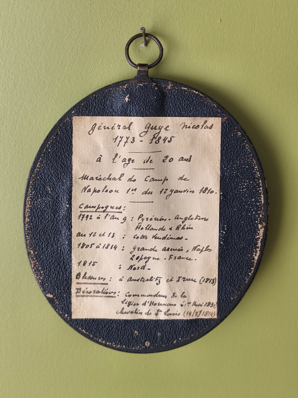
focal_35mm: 50
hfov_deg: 29.1
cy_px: 199
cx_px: 149
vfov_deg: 38.2
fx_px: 574
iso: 125
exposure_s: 1/100
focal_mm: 5.35
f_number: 1.7
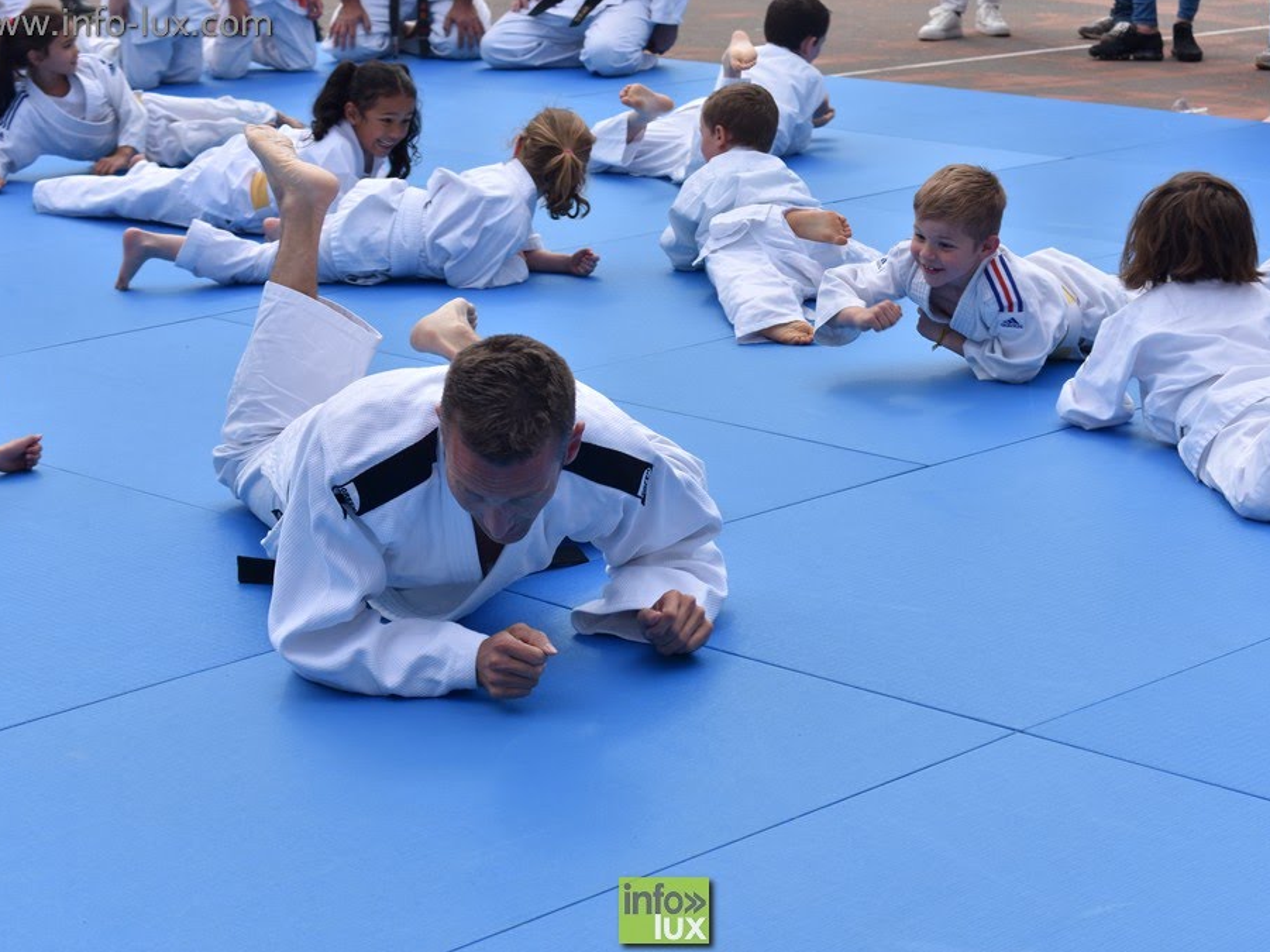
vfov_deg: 18.0
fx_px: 3007
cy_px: 473
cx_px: 664
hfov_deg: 23.8
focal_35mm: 82
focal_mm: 50
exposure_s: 1/500
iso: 100
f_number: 5.6
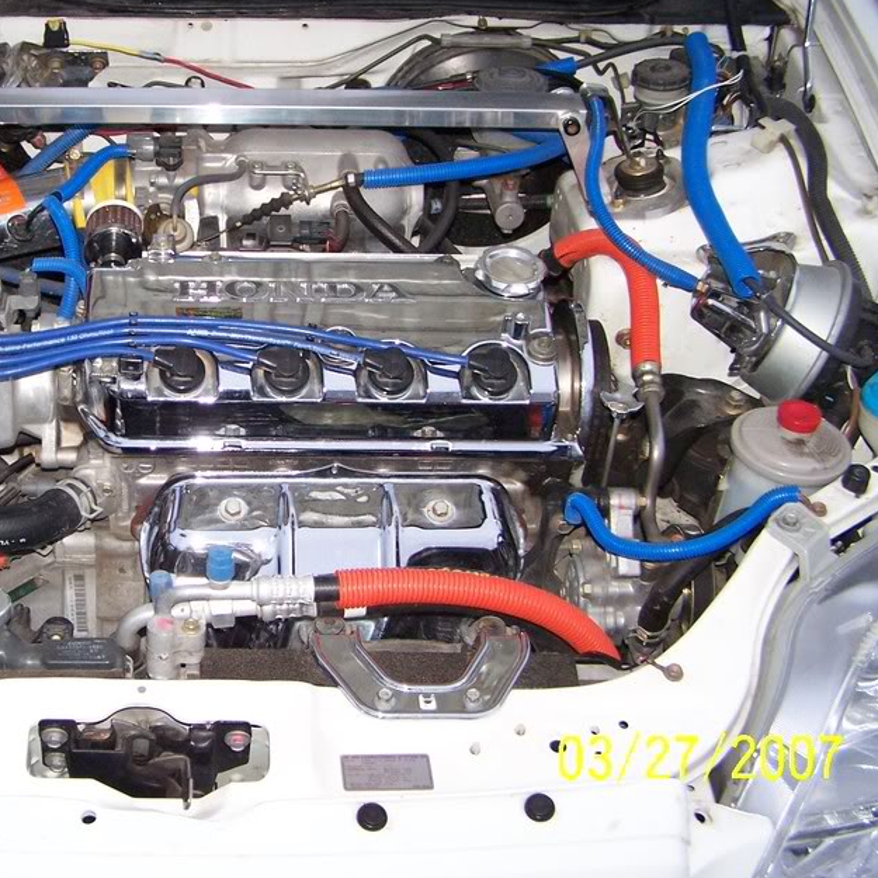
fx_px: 1578
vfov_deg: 31.0
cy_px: 348
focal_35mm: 55
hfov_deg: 30.5
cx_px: 198
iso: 160
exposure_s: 1/60
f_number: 2.8
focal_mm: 6.3
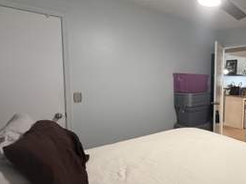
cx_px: 211
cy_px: 93
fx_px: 185
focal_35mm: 26
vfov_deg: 53.0
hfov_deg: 59.6
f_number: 2.2
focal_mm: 2.22
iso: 320
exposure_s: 1/60
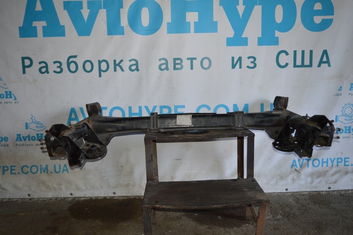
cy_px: 118
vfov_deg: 39.9
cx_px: 176
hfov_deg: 57.3
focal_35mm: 33
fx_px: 323
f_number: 3.8
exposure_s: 1/60
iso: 400
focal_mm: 22
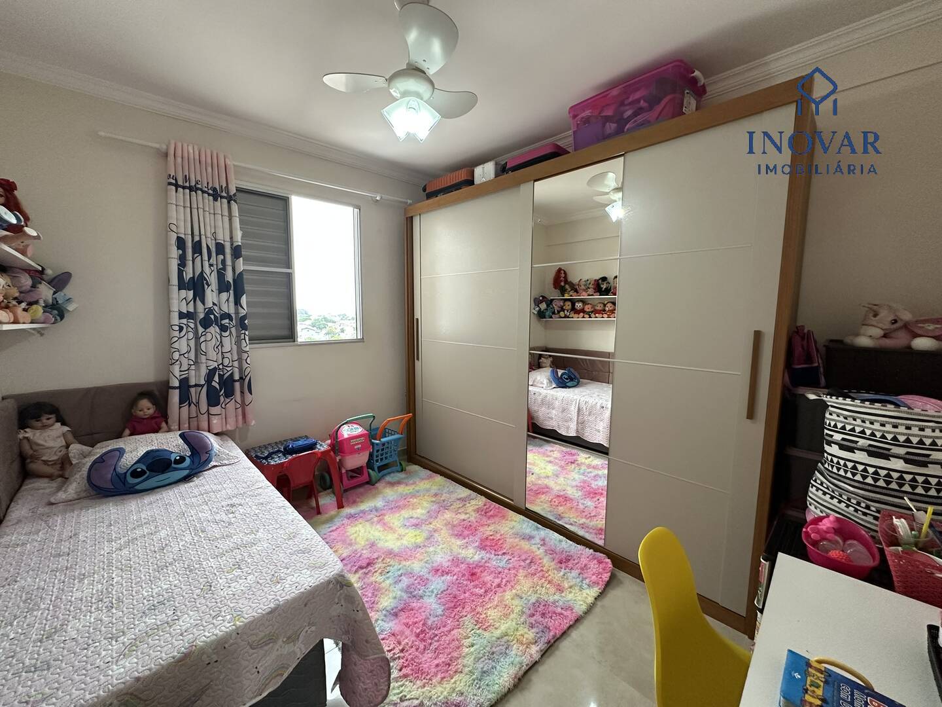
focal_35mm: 14
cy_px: 354
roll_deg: -0.7
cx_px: 471
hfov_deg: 102.1
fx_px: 381
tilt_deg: -7.1
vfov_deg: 85.7
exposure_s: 1/120
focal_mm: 2.22
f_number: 2.2
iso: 250
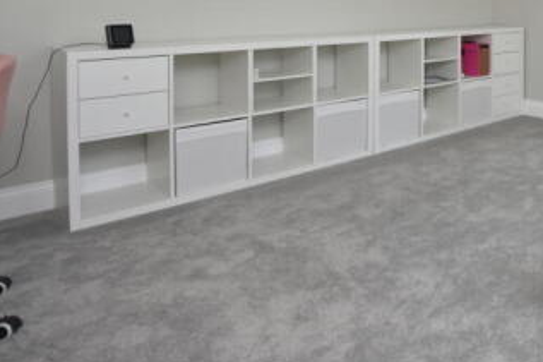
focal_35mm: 31
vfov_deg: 37.9
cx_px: 532
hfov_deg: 50.1
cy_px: 4
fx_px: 467
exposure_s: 1/200
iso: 200
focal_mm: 10
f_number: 5
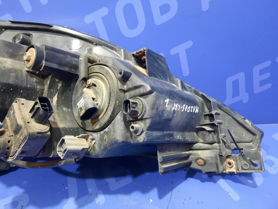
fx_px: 201
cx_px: 139
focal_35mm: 25
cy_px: 104
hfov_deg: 69.4
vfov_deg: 54.9
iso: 500
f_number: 2
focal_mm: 4.6
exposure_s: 1/25
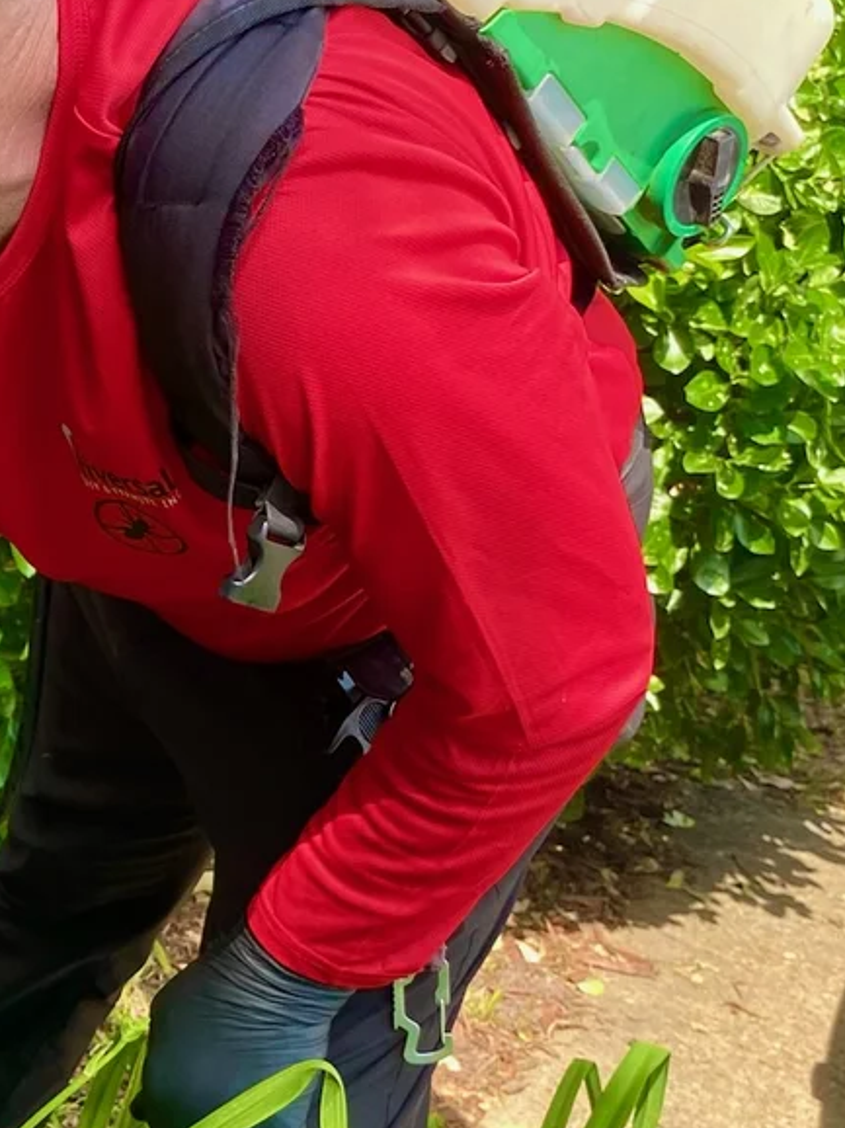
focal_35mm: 66
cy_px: 692
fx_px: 2150
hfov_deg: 20.8
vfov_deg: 29.3
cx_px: -150
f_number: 1.8
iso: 32
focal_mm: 4.25
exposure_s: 1/374
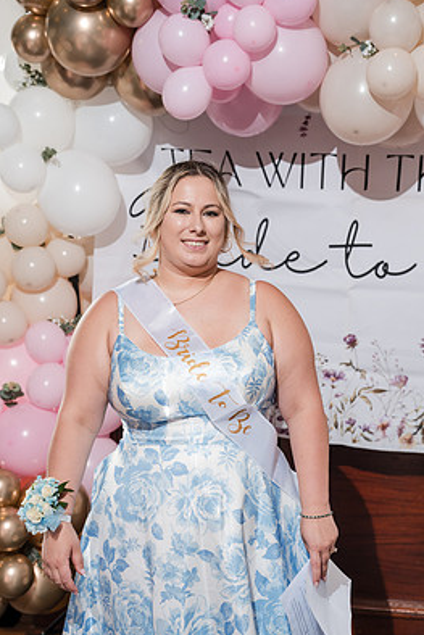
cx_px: 227
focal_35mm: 72
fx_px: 1271
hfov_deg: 18.9
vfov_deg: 28.1
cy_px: 338
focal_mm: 63
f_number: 4
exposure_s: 1/250
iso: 1250
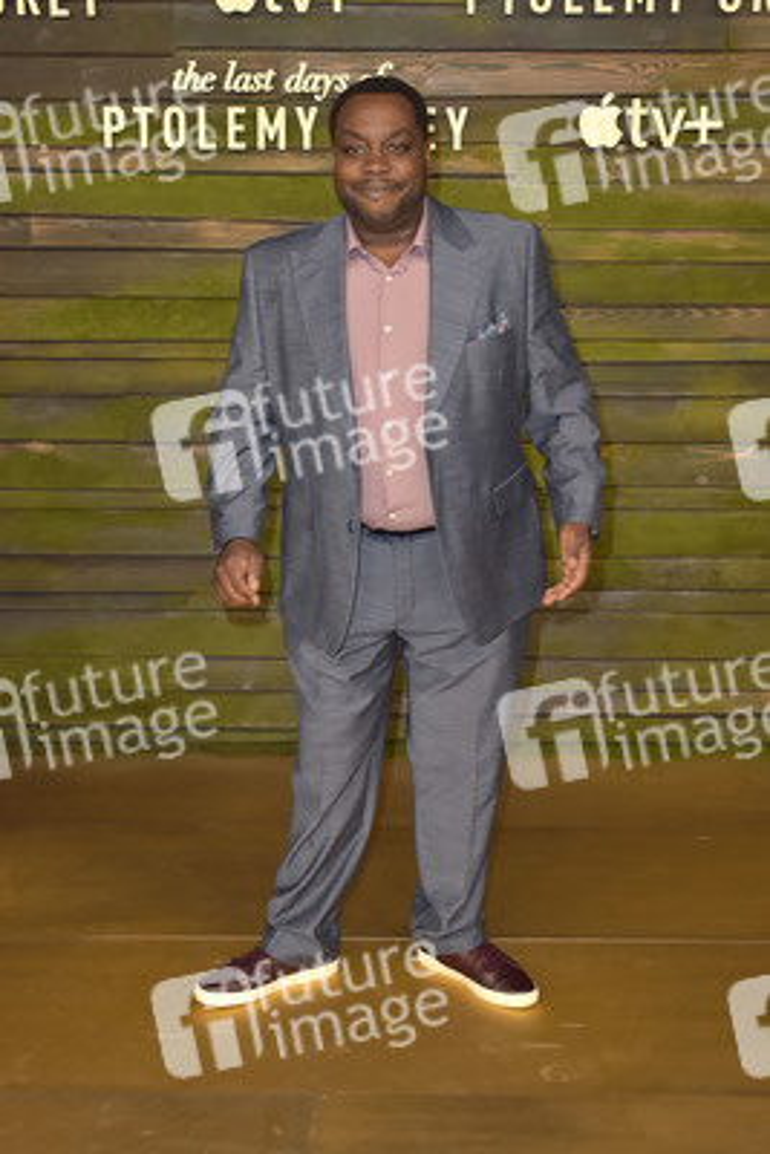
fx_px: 1218
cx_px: 385
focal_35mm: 38
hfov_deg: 35.1
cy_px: 577
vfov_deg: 50.7
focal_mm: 38
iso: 320
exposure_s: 1/250
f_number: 7.1
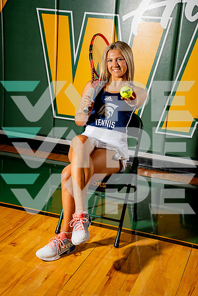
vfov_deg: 36.2
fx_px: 454
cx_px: 99
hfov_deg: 24.6
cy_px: 148
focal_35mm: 55
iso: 100
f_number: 6.3
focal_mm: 55
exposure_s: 1/250
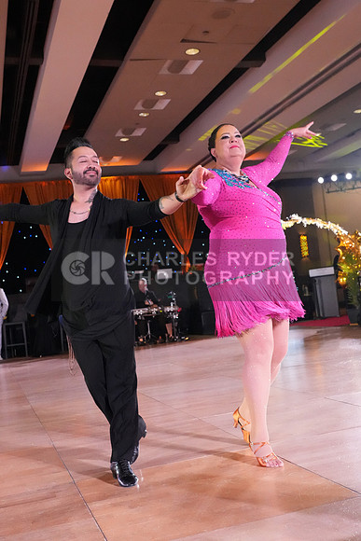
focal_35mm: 39
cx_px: 180
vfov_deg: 49.5
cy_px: 270
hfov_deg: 34.2
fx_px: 586
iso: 8000
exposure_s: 1/400
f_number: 5
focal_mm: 26
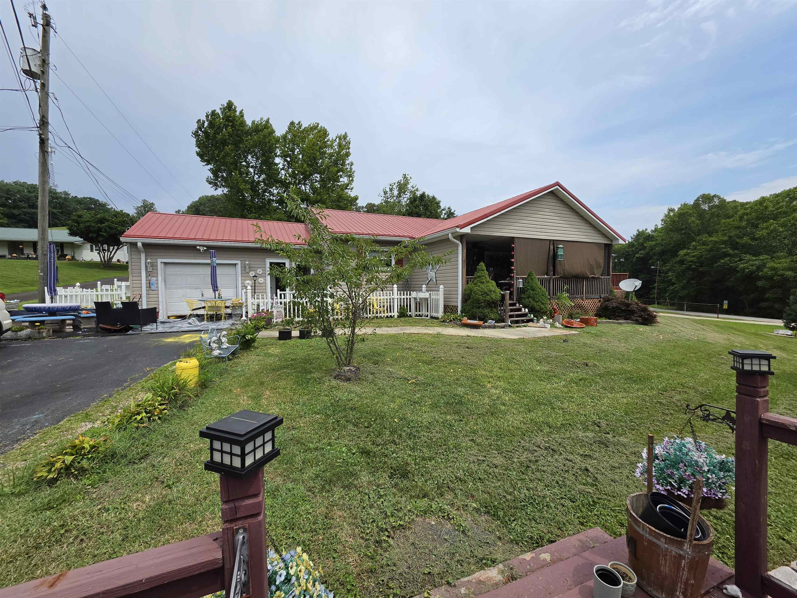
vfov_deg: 89.9
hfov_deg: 106.2
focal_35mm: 13
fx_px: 299
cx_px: 398
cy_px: 299
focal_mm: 2.2
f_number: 1.9
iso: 32
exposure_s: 1/2186
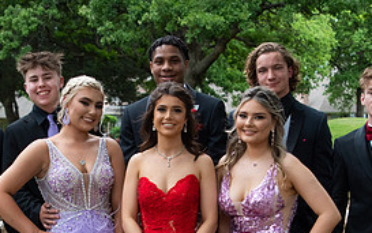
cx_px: 157
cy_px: 223
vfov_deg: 14.4
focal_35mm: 90
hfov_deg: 23.0
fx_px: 913
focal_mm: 24
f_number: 2.8
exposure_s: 1/1000
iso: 640
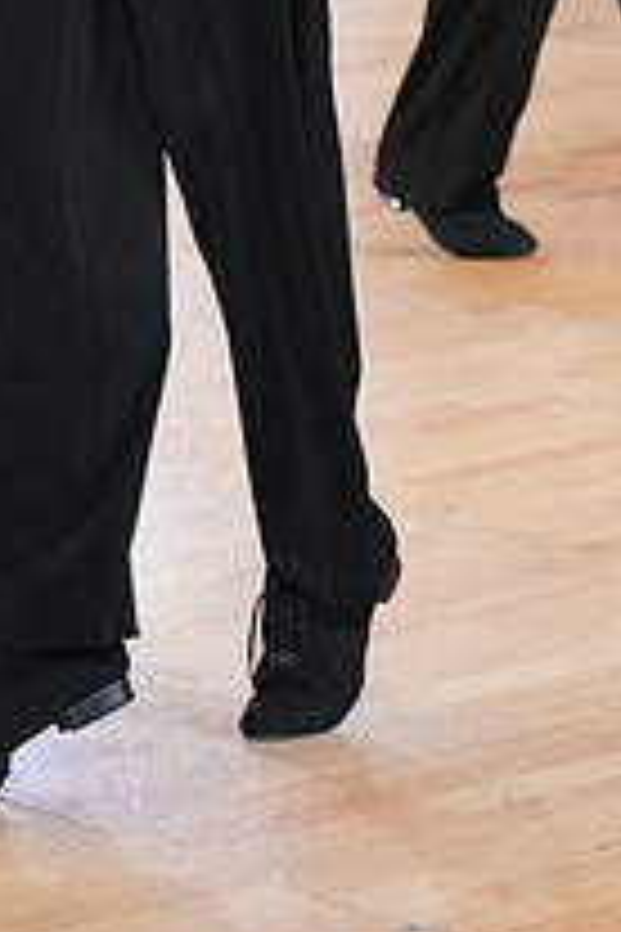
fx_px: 5071
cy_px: -293
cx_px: -160
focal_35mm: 196
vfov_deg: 10.3
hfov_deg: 6.9
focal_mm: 70
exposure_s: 1/500
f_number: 3.5
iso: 4000
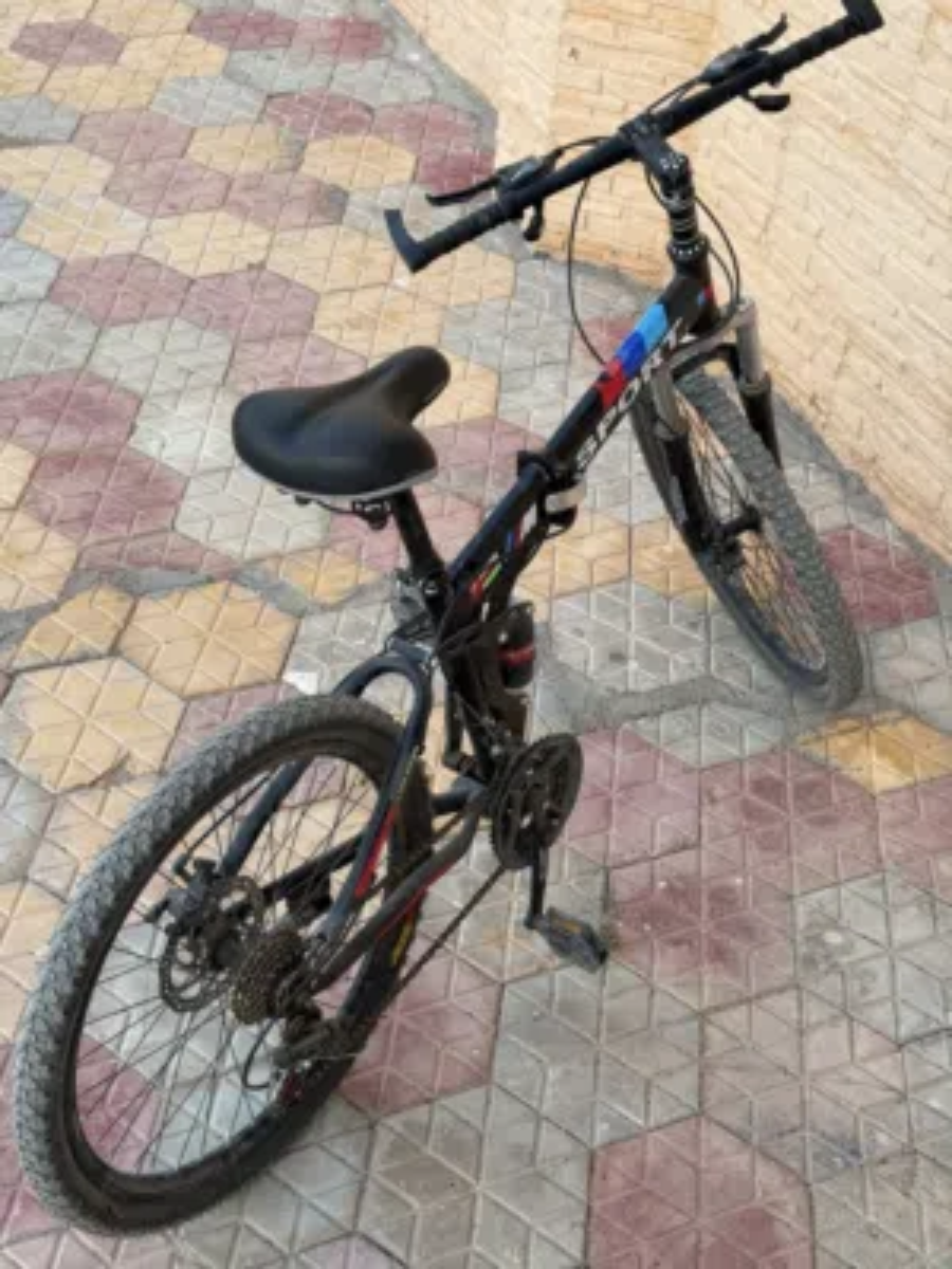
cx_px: 476
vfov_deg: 39.7
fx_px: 1760
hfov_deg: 30.3
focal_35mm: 48
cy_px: 634
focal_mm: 6.76
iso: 64
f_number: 1.78
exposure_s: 1/121
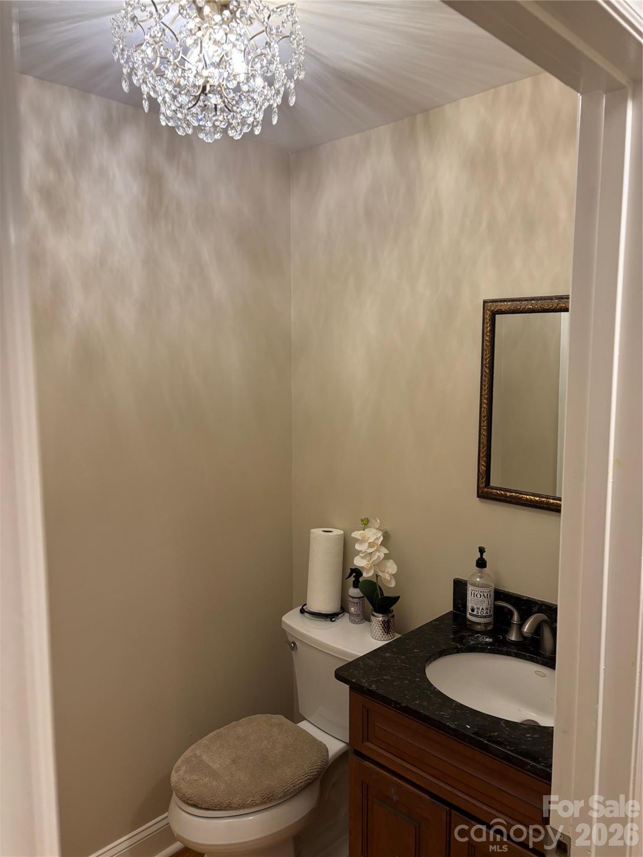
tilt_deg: -6.7
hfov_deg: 53.1
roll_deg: -0.2
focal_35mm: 26
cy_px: 428
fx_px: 644
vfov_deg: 67.3
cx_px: 322
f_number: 1.6
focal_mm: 5.96
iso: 100
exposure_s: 1/60
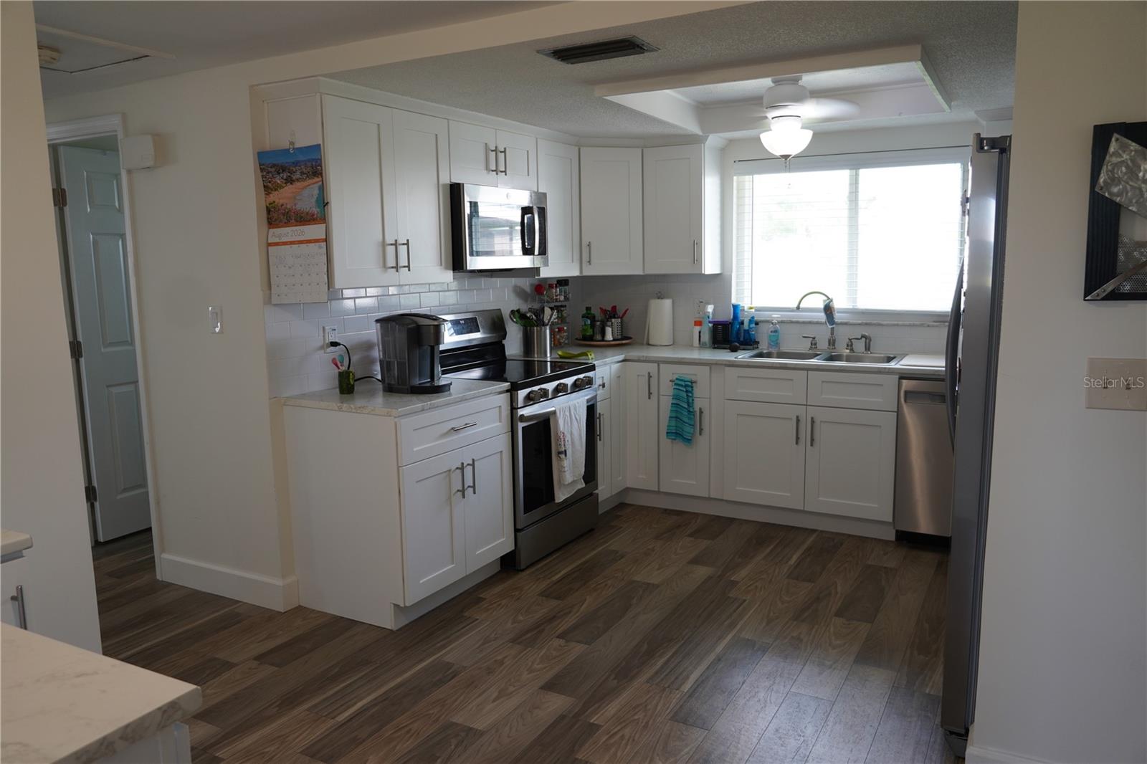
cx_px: 574
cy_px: 382
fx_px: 860
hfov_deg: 67.4
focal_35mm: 27
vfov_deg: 47.9
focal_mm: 18
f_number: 3.5
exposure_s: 1/30
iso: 160
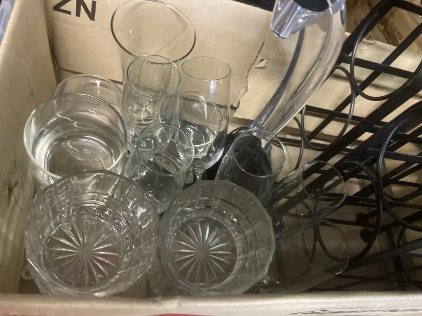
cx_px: 211
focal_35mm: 28
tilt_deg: -51.0
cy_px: 158
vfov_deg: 49.7
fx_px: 341
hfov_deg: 63.4
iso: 500
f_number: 1.8
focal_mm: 3.99
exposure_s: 1/25
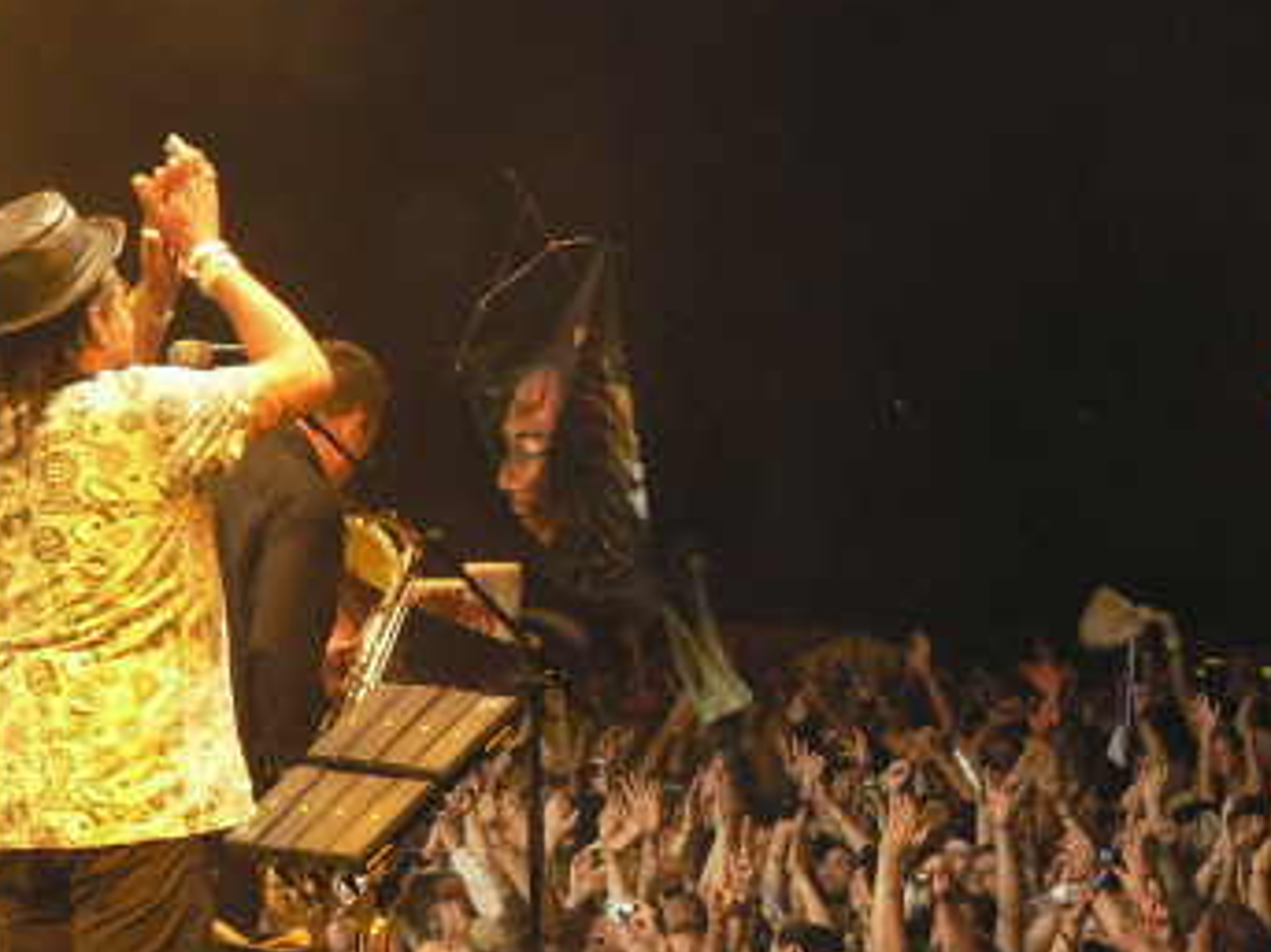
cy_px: 565
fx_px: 6423
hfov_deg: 11.3
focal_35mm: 175
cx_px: 528
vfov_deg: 8.5
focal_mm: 18.2
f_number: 3.2
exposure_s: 1/60
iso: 300
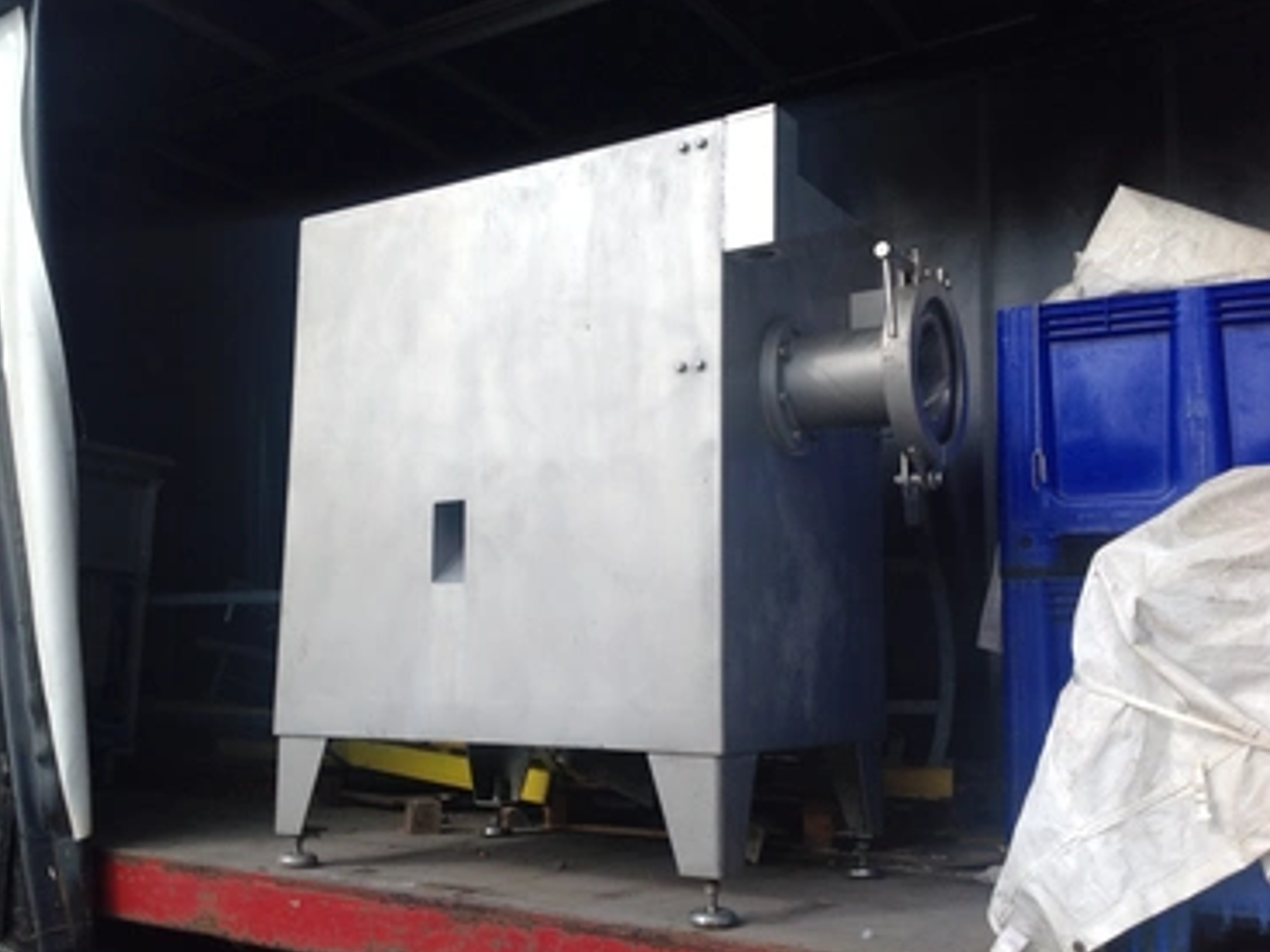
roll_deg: -0.6
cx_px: 597
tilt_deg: +9.9
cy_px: 471
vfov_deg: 37.7
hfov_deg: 48.9
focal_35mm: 38
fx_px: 1394
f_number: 2.4
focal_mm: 4.28
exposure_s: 1/1439
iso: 50
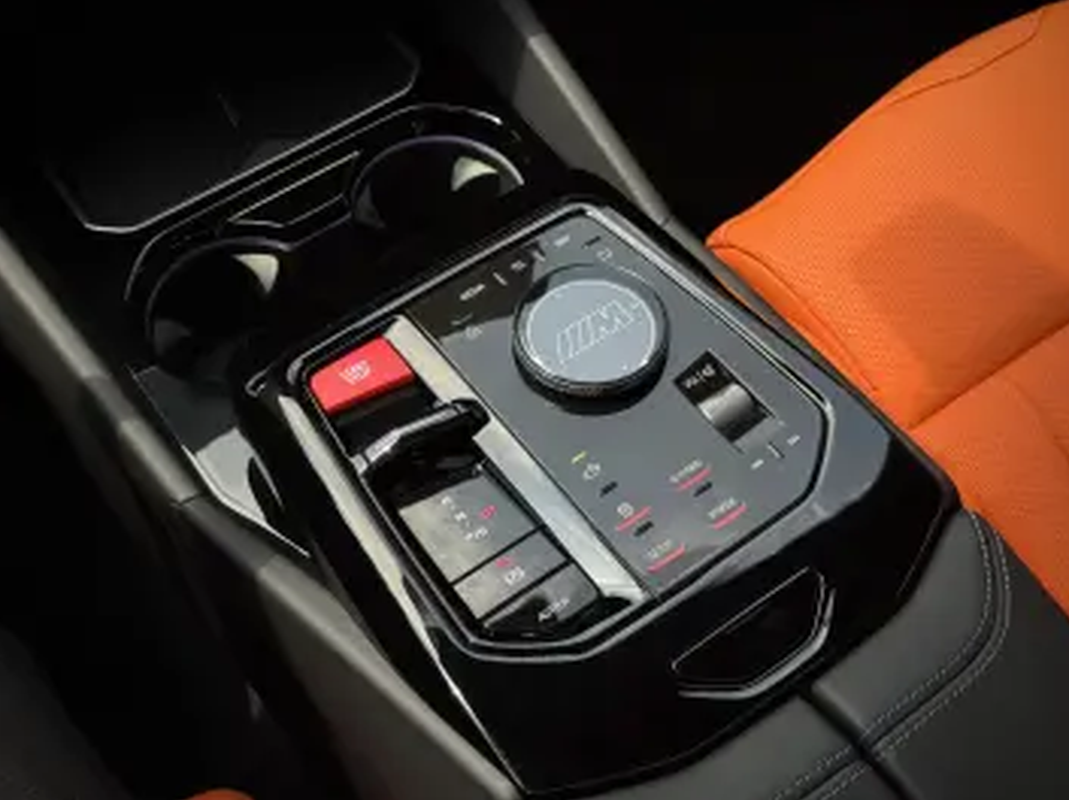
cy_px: 394
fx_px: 1512
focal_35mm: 49
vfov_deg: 29.6
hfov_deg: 38.9
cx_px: 533
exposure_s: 1/952
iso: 64
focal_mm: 6.76
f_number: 1.78
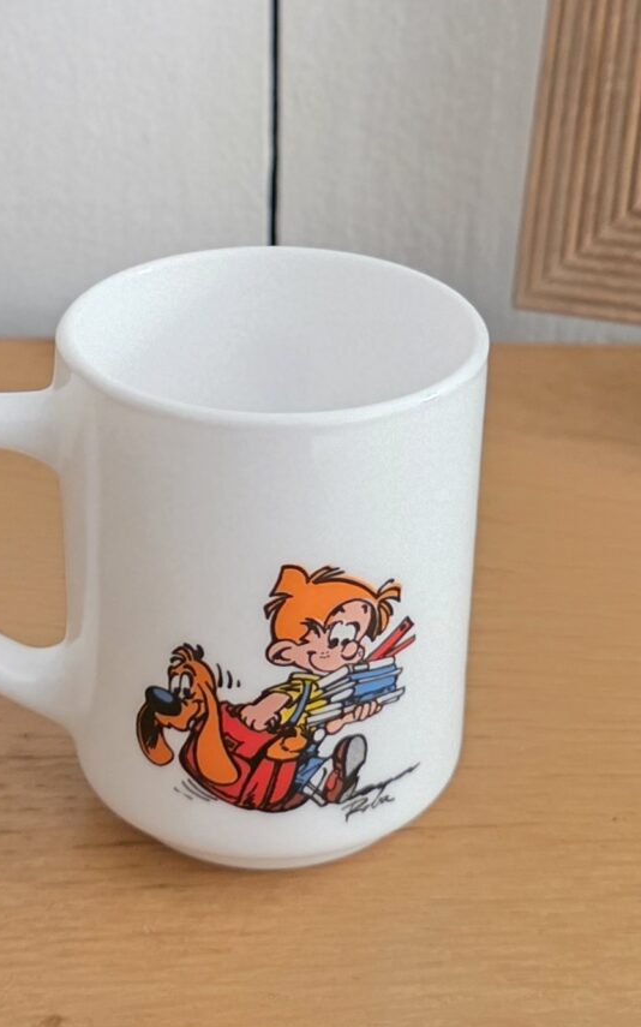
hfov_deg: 17.8
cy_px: 231
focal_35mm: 73
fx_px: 2041
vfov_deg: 27.7
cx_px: 353
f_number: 1.7
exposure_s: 1/60
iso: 1600
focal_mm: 6.3
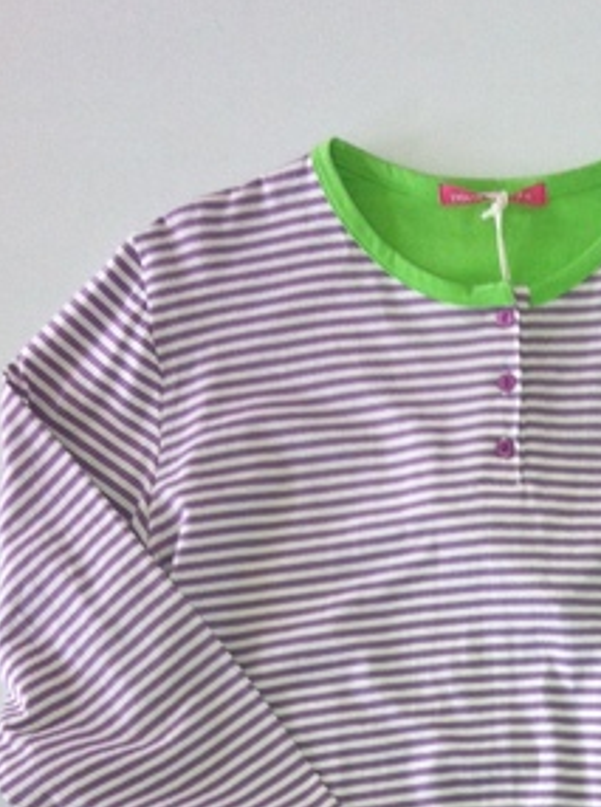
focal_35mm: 82
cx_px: 652
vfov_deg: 23.2
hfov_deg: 17.3
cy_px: 752
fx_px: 1907
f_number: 2.8
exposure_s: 1/15
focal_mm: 3.85
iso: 80
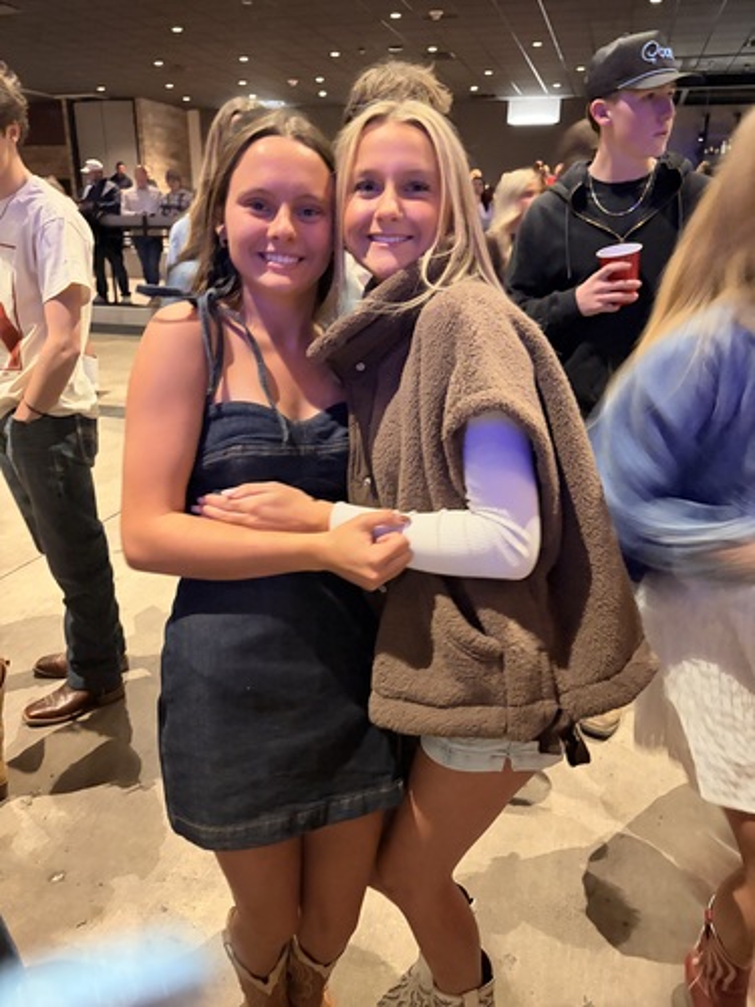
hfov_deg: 53.1
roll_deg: -0.7
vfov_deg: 67.3
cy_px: 504
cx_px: 378
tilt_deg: -21.4
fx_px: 756
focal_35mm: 26
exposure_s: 1/22
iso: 1000
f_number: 1.6
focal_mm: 5.96
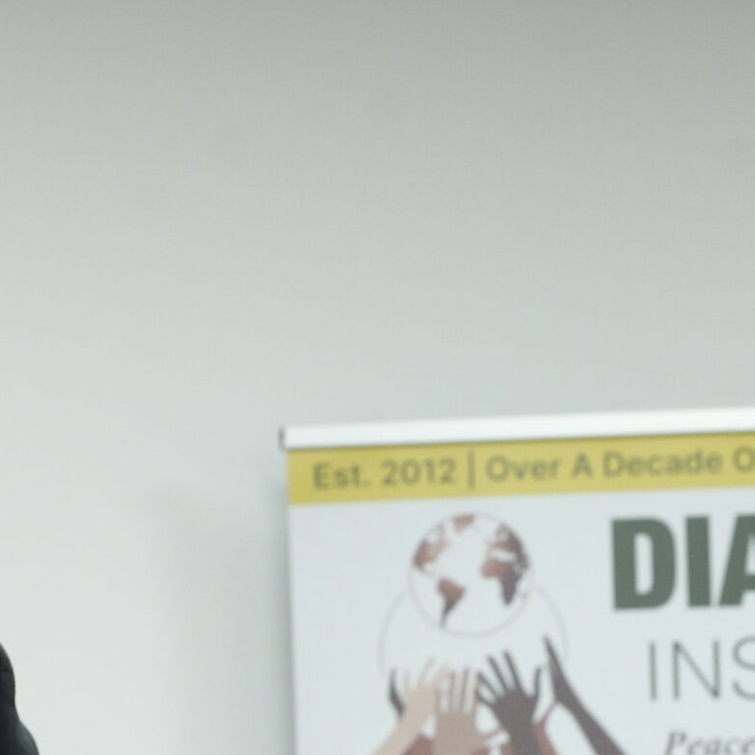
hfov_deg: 4.7
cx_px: -50
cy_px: 781
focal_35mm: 375
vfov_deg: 4.7
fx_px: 9254
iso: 6400
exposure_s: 1/100
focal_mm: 134
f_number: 9
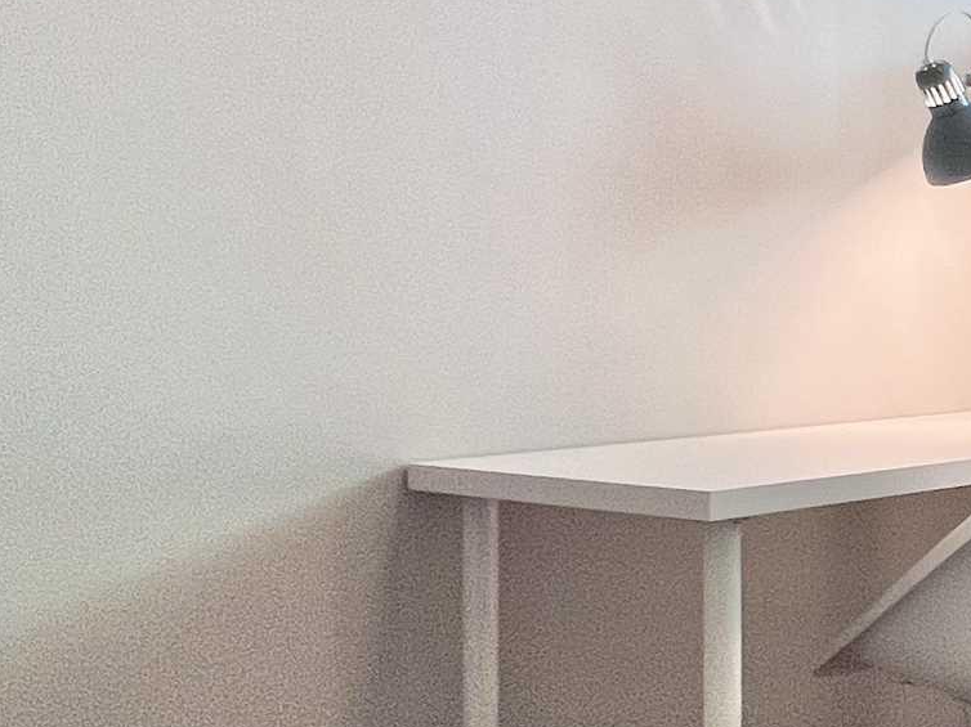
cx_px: 1397
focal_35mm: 53
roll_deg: +0.0
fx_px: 1486
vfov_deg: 27.5
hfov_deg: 27.2
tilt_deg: -0.8
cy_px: 292
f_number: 1.8
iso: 100
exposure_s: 1/120
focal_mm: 1.57
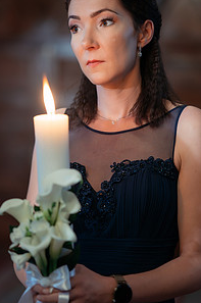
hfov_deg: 10.6
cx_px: 90
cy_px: 166
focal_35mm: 129
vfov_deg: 15.9
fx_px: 1084
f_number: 1.8
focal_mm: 85
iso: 1600
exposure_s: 1/200
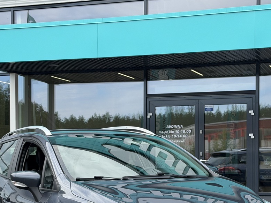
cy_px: 165
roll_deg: -0.7
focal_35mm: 89
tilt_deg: +0.0
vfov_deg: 16.5
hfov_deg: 22.0
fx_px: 696
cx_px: 122
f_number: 1.78
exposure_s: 1/1167
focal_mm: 6.76
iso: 64
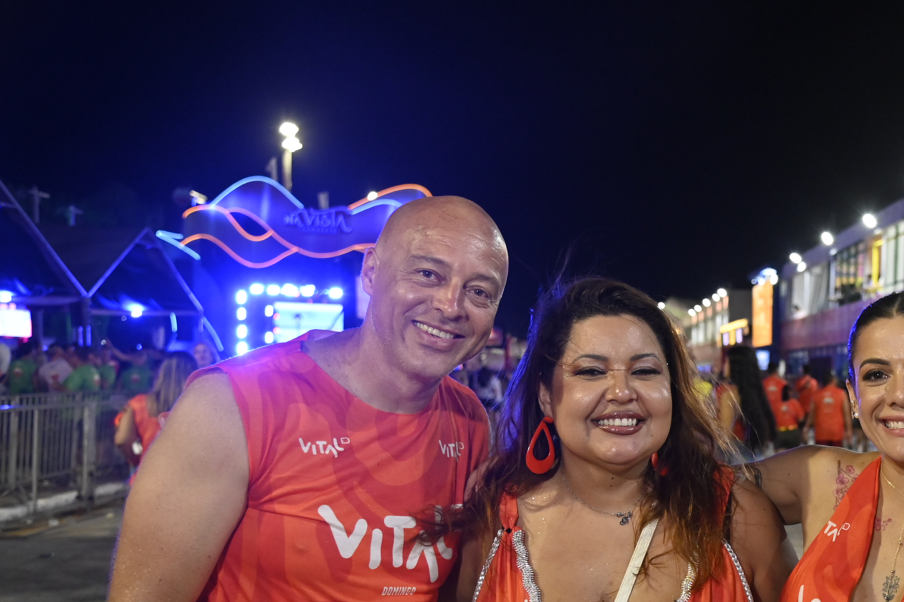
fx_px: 1506
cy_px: 512
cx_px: 775
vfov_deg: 22.2
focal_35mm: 60
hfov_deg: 32.1
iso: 2500
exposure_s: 1/160
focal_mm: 34
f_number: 4
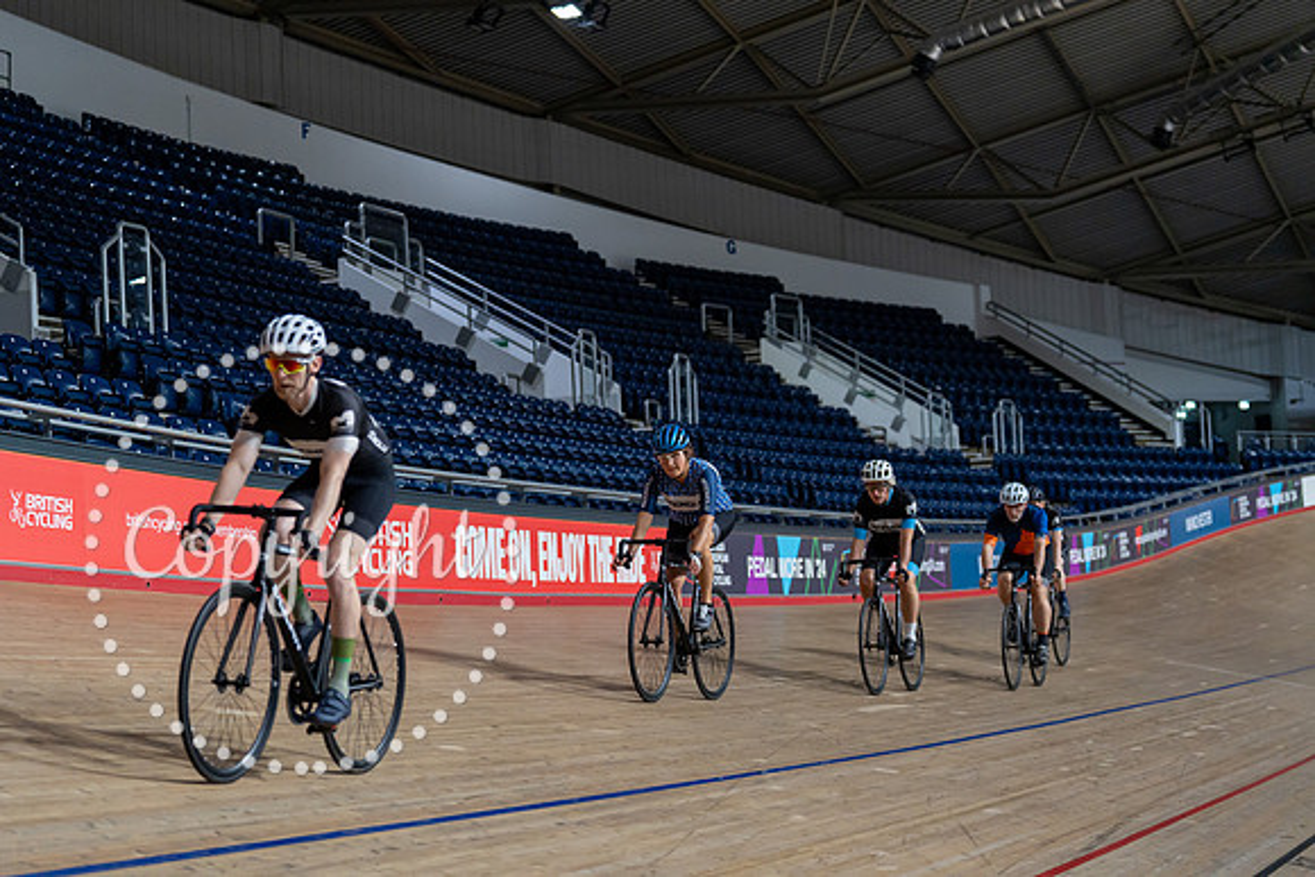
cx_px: 658
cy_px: 438
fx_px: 2557
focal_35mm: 70
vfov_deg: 19.5
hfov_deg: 28.8
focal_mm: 70
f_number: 2.8
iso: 3200
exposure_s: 1/800
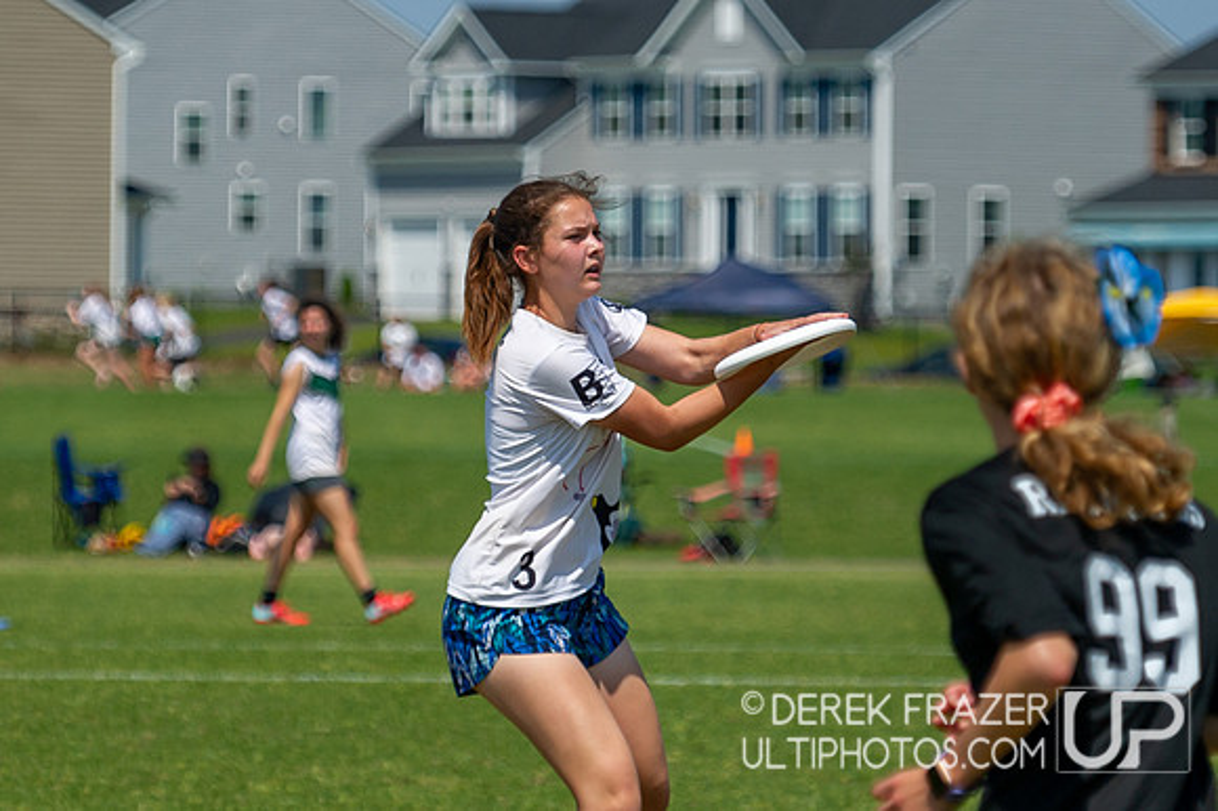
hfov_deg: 6.3
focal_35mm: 326
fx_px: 11038
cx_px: 472
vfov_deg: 4.2
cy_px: 378
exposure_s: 1/4000
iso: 250
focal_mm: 155
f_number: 4
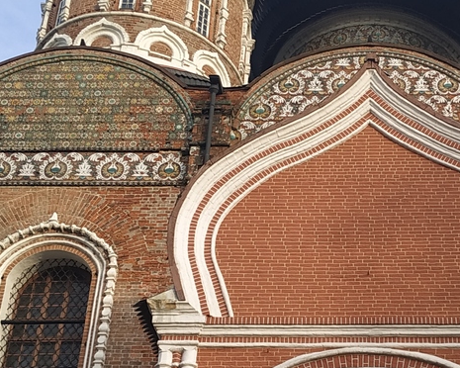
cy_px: 273
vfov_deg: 21.1
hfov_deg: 26.0
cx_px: 364
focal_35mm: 72
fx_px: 980
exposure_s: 1/468
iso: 100
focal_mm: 3.94
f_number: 1.9
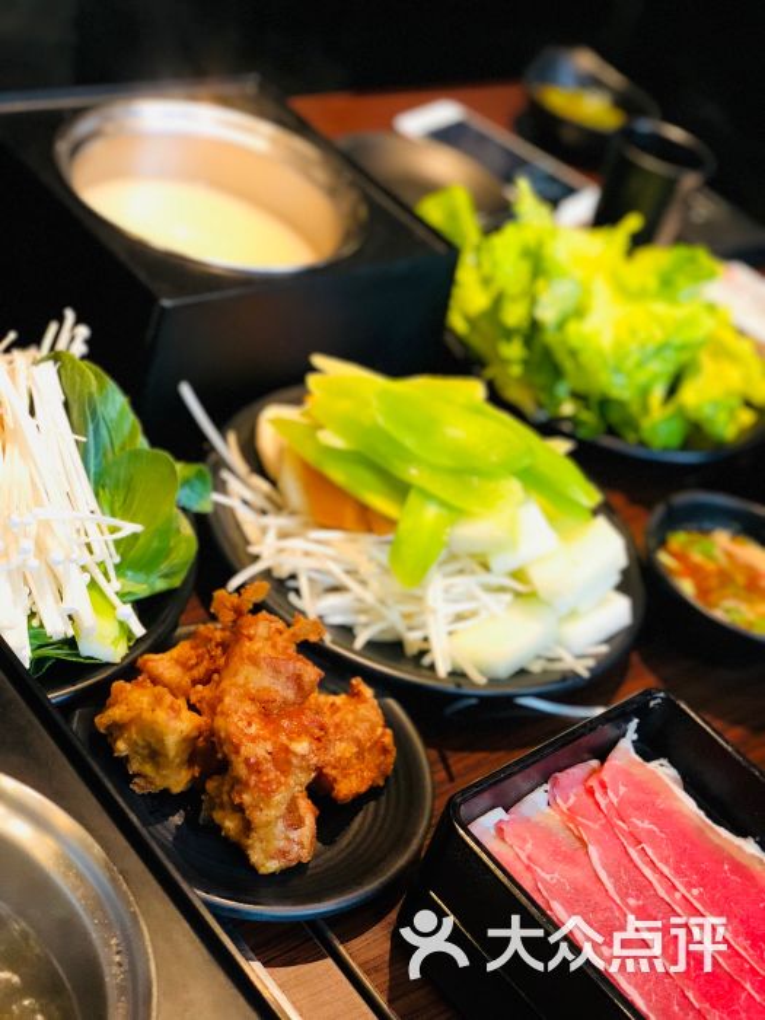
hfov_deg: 28.0
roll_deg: -20.5
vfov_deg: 36.8
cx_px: 382
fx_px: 1532
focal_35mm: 52
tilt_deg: -36.2
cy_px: 510
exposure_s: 1/50
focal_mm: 6
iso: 320
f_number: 2.4
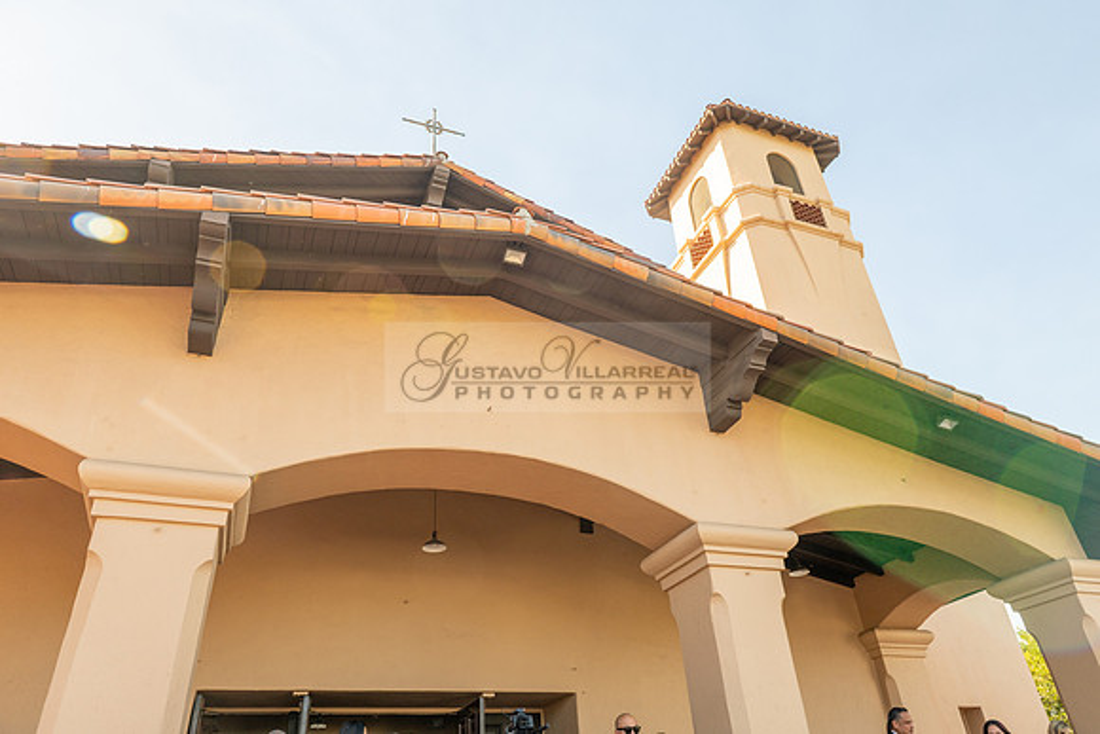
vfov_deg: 53.2
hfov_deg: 73.7
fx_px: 733
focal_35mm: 24
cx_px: 550
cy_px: 367
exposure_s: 1/200
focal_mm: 24
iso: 250
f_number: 8
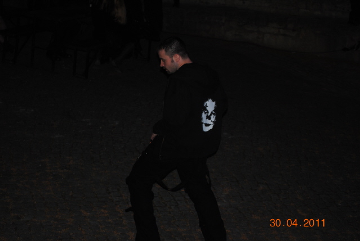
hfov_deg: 24.6
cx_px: 180
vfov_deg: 16.6
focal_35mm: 82
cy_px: 120
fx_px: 827
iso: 200
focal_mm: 55
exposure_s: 1/60
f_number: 4
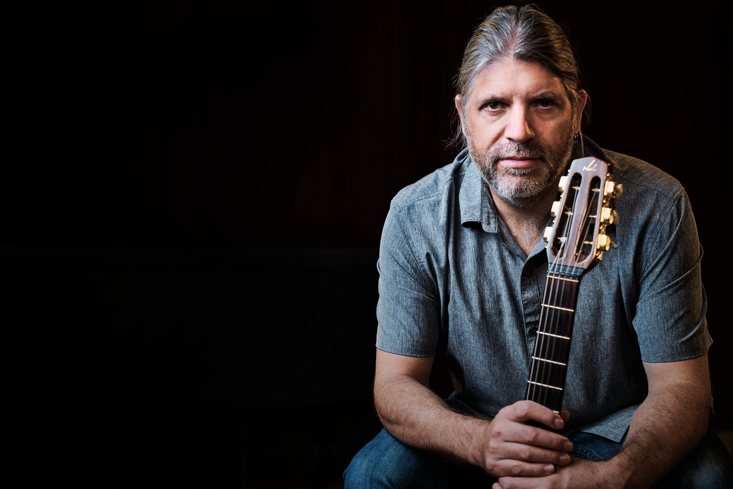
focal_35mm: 50
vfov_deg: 27.0
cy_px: 244
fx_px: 1018
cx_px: 366
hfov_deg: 39.6
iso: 800
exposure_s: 1/200
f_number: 3.4
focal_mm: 50
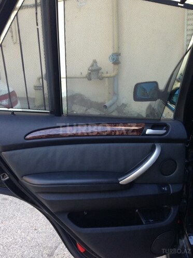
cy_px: 129
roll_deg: +1.8
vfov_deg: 55.4
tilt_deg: -13.8
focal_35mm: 33
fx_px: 245
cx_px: 96
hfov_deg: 42.9
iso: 80
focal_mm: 4.12
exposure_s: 1/120
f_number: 2.4
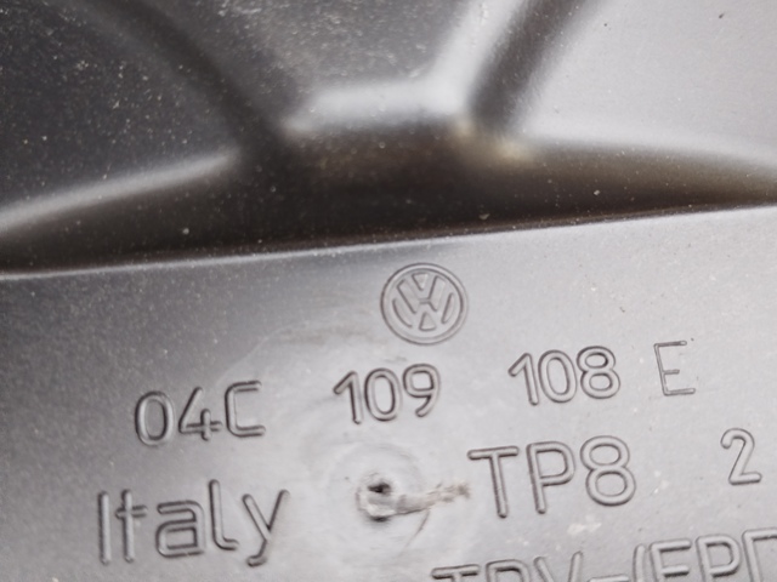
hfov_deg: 39.7
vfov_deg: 30.3
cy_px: 291
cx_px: 388
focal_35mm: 48
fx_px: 1077
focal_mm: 5.31
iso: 500
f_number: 1.7
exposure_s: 1/33
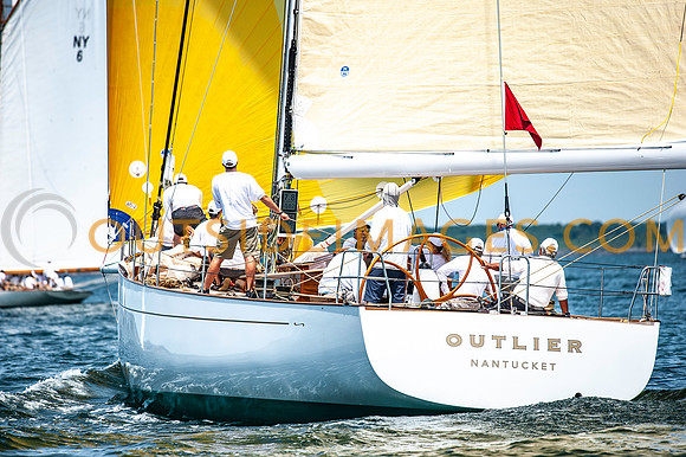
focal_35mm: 300
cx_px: 343
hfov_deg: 6.9
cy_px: 228
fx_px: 5713
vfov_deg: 4.6
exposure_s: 1/2500
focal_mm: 300
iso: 250
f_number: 5
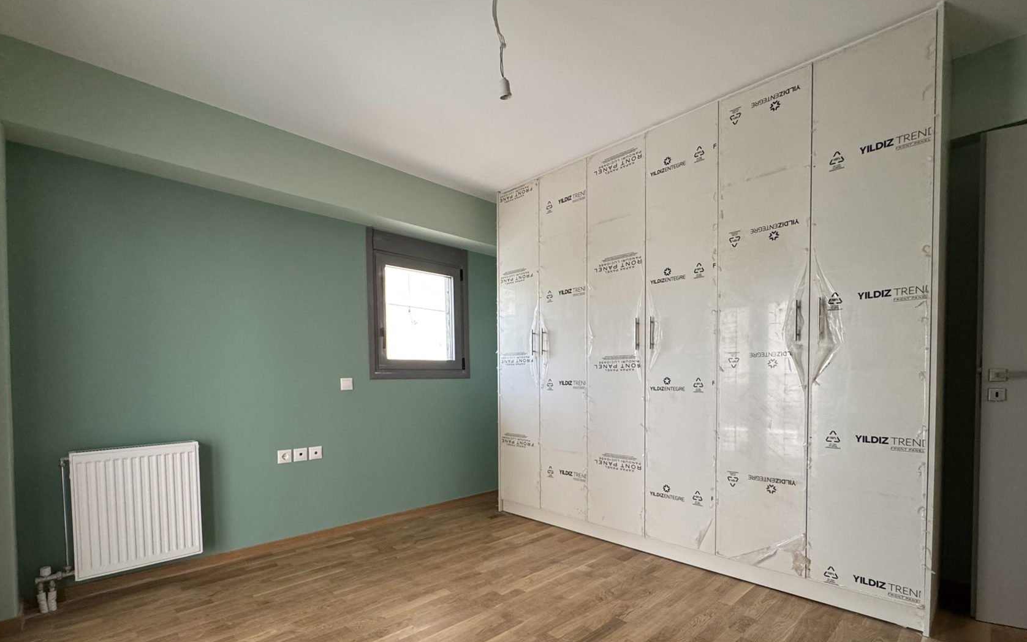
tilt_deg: -1.4
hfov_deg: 94.3
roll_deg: +0.8
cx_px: 524
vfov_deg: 67.2
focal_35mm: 17
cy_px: 393
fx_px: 476
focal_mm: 2.22
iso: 320
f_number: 2.2
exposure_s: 1/97
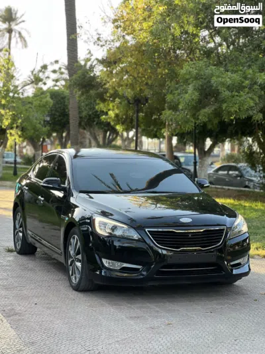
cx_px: 132
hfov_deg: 19.1
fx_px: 786
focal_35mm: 77
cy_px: 177
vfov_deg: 25.3
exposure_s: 1/121
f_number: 2.8
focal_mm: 9
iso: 80
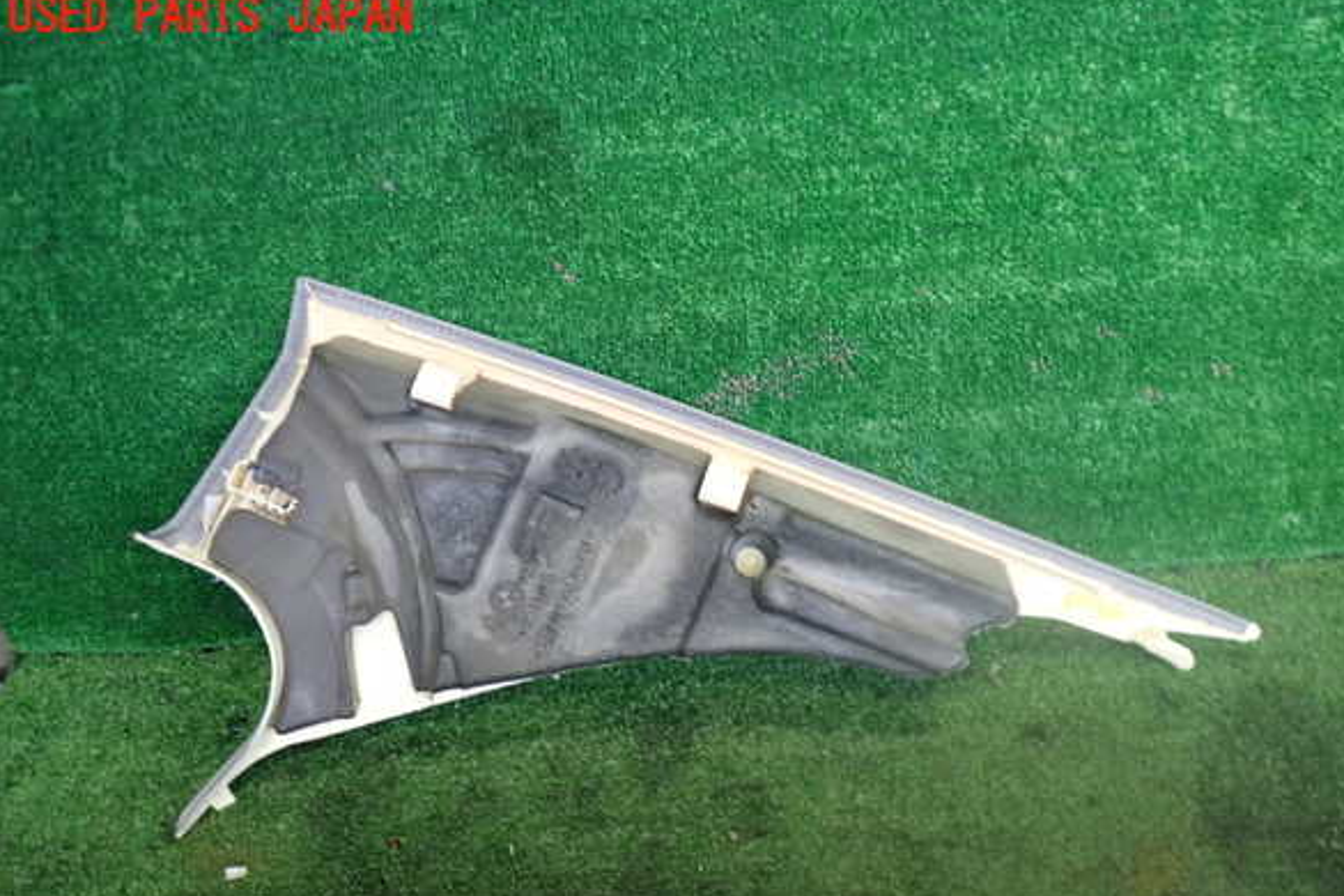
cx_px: 685
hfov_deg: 58.7
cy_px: 505
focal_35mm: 32
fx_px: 1195
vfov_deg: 41.0
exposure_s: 1/30
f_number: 2.3
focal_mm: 5.4
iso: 200
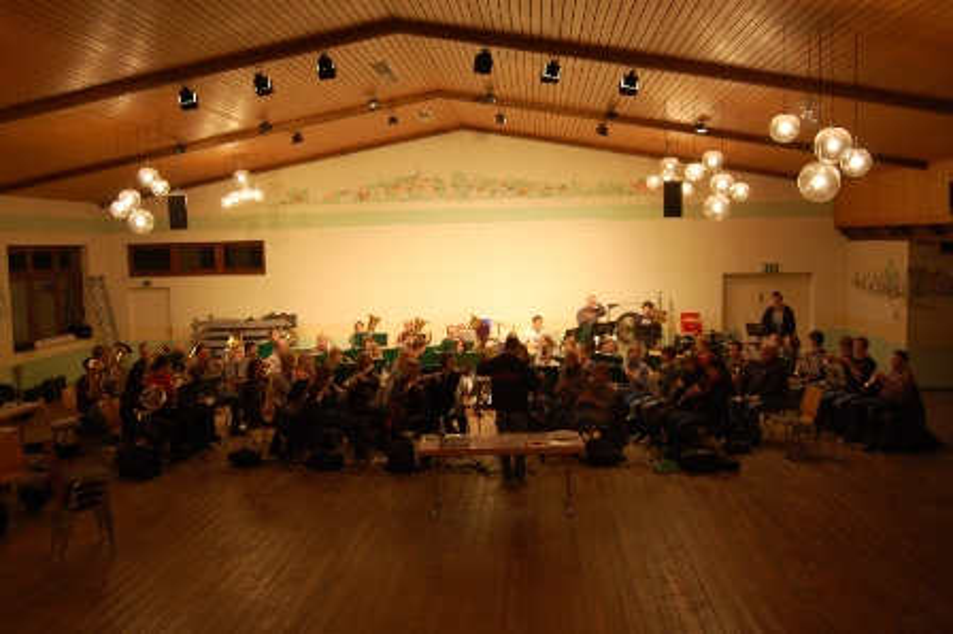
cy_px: 317
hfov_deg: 57.3
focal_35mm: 33
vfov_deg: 39.9
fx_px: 873
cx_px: 476
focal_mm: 22
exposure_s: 1/40
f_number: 3.8
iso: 400
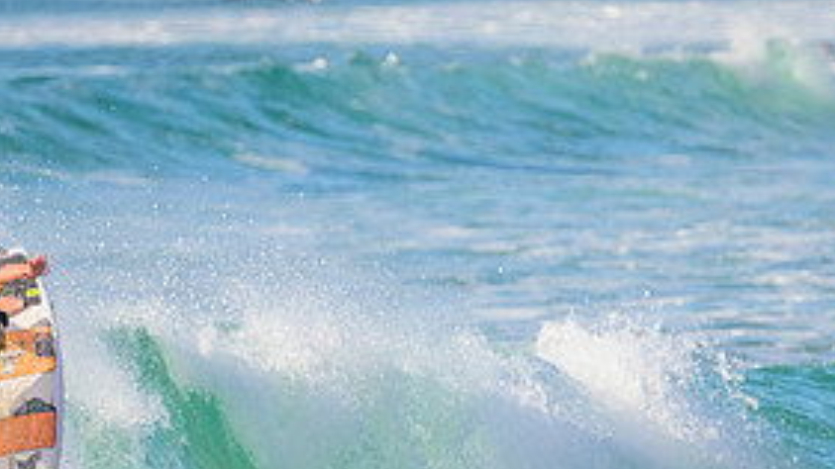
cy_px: 521
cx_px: 360
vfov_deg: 0.7
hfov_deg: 1.2
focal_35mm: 1729
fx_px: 38278
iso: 1600
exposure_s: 1/2000
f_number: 11
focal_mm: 800
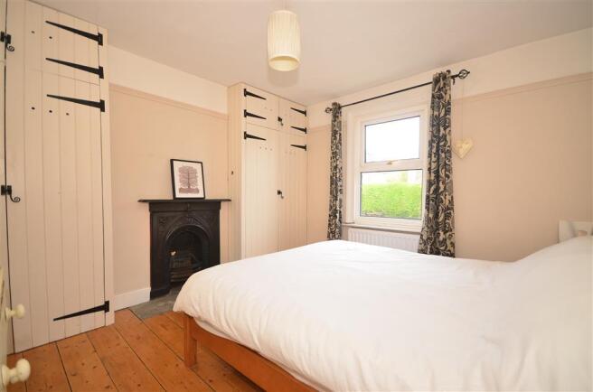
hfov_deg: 100.5
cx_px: 296
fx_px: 246
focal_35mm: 15
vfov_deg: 77.0
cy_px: 196
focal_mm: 10
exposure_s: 1/25
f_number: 4
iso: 200
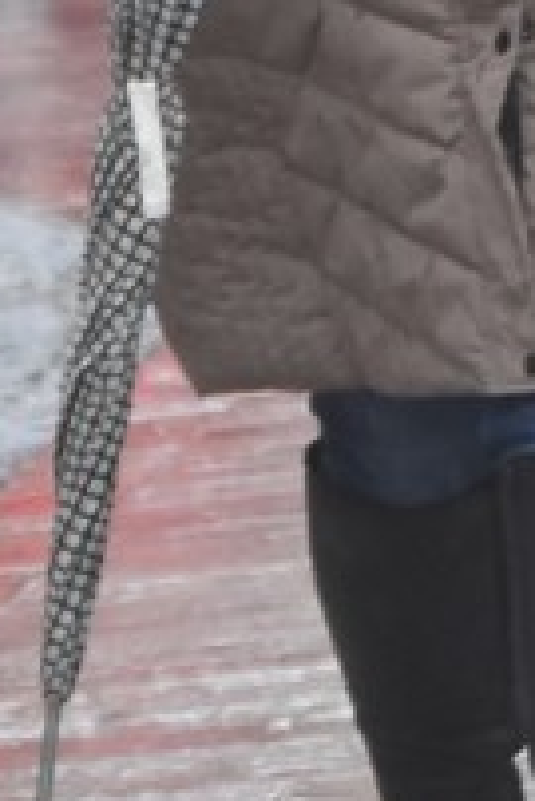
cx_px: 856
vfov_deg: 1.2
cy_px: -111
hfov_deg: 0.8
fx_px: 39185
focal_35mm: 1761
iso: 1250
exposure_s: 1/400
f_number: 5.3
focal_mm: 220
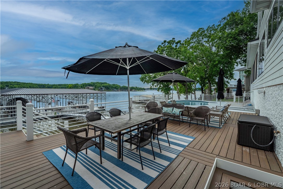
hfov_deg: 96.7
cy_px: 94
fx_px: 126
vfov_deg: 73.7
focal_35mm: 16
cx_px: 142
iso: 320
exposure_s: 1/3200
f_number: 8
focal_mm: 16
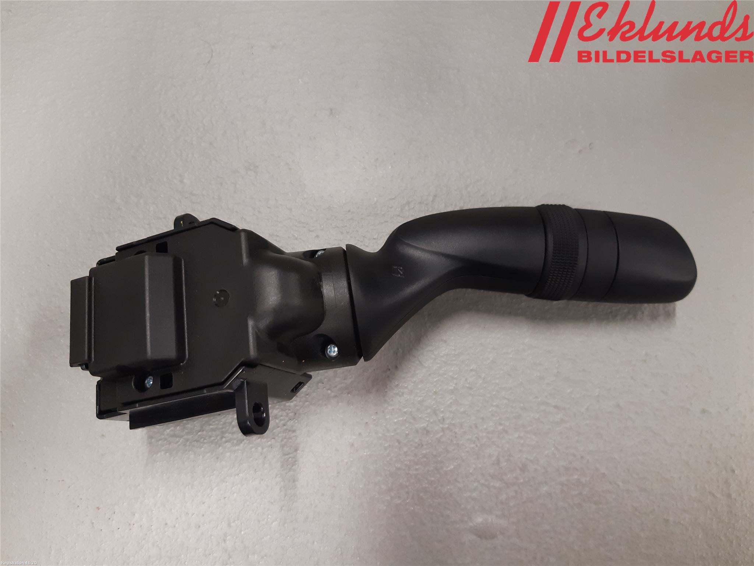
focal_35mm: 26
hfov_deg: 67.3
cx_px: 377
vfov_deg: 53.1
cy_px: 283
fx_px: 566
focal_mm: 3.93
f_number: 1.7
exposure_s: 1/50
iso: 160
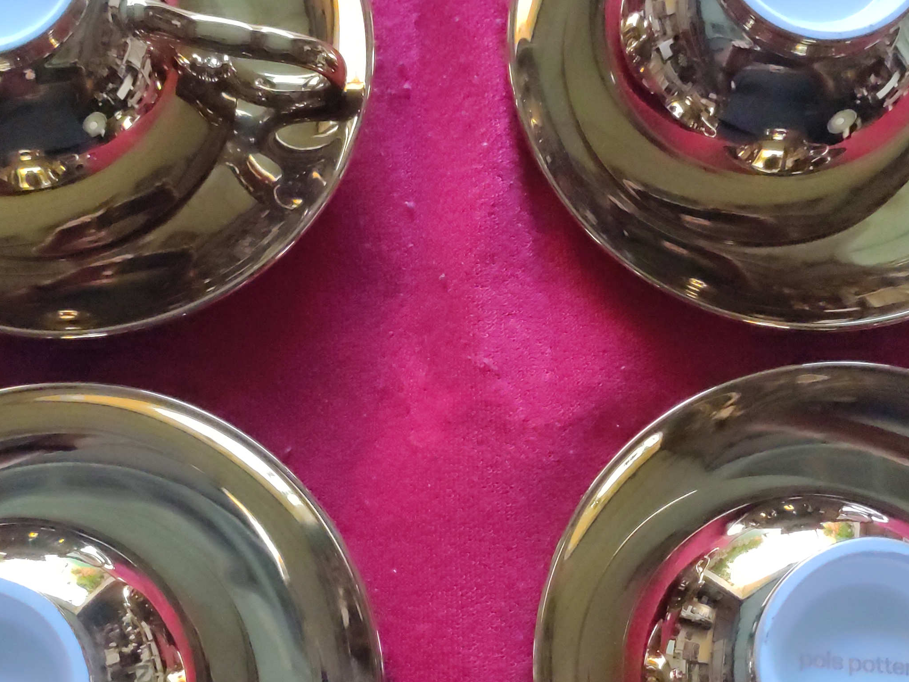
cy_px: 416
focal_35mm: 51
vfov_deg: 28.5
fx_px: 1339
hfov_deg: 37.5
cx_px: 434
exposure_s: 1/520
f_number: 1.75
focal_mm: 4.77
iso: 3200
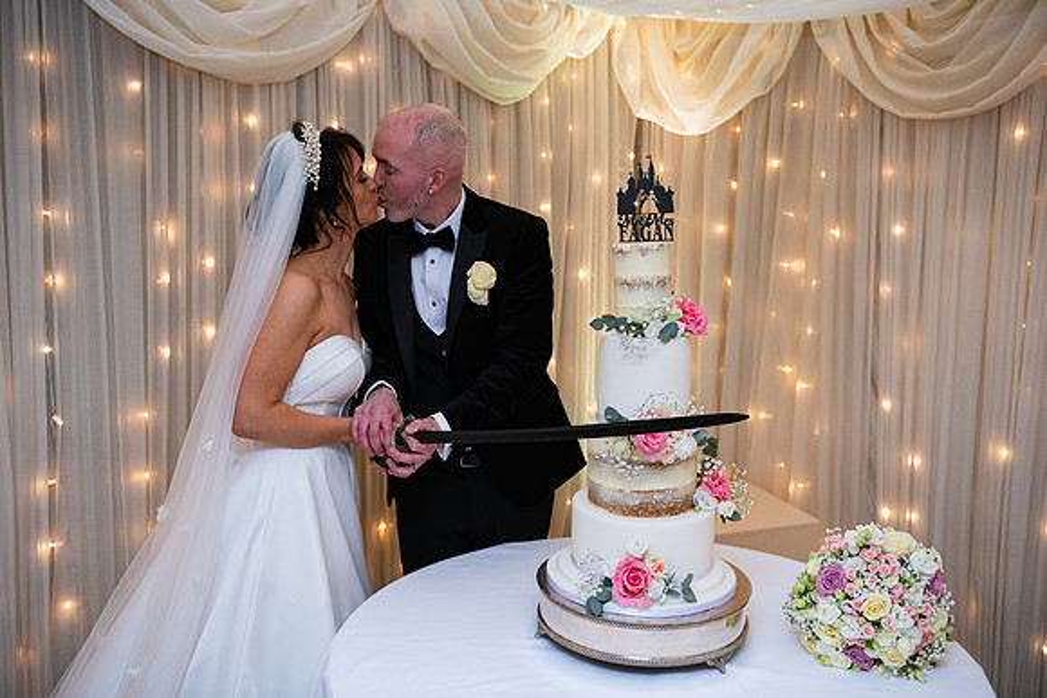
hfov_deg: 54.4
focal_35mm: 35
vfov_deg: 37.9
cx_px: 524
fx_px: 1018
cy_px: 349
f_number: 3.5
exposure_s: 1/160
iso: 640
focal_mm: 35
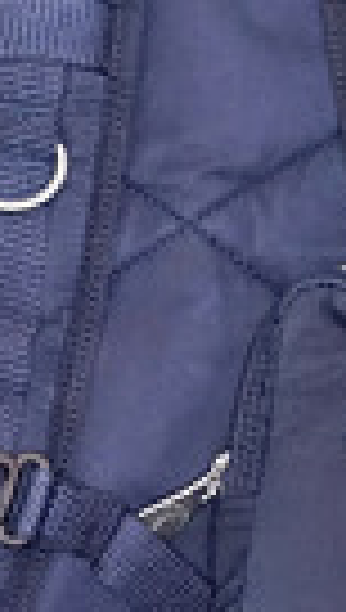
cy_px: 144
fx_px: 3149
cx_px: 193
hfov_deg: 6.3
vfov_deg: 11.1
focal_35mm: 194
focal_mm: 35
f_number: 3.5
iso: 6400
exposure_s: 1/60
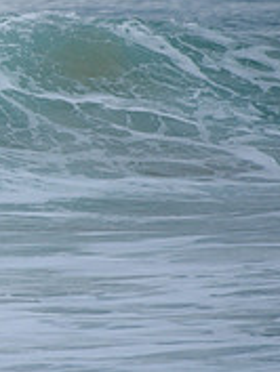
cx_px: -251
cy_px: 98
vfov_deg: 1.3
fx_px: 16287
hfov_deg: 1.0
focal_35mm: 1512
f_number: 5.6
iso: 280
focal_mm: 480
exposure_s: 1/2000
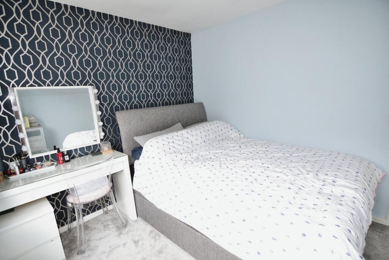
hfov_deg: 95.0
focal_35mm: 16
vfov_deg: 72.1
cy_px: 130
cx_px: 194
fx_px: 178
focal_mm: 11
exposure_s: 1/60
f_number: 3.2
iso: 400
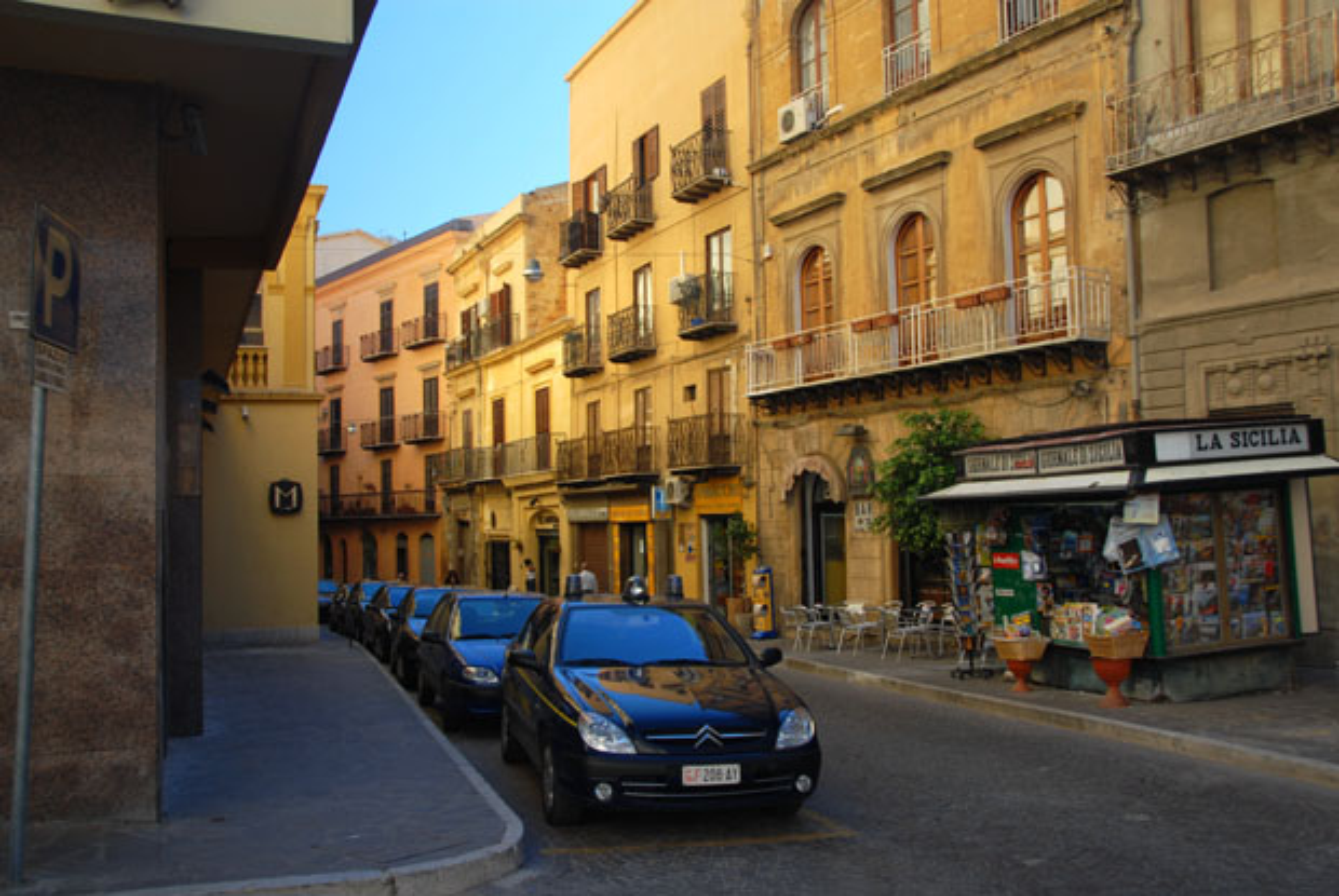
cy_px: 448
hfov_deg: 61.9
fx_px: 1117
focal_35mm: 30
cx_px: 670
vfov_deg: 43.7
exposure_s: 1/90
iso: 100
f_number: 5
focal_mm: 20
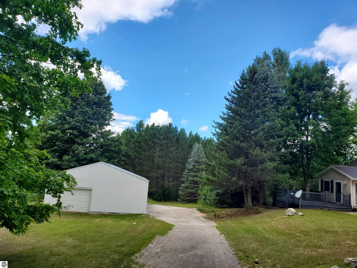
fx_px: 268
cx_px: 178
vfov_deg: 53.1
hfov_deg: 67.3
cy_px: 134
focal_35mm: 26
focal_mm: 4.3
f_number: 2.4
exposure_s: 1/885
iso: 50
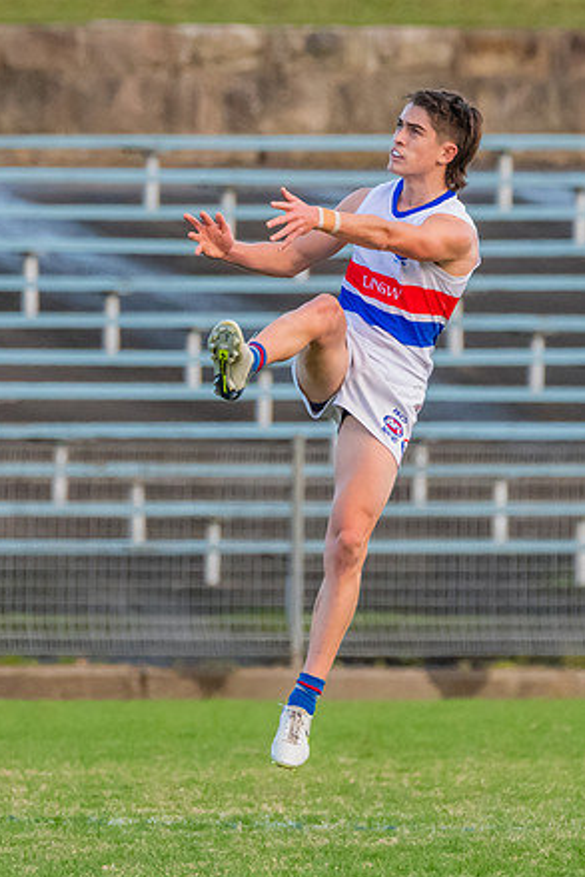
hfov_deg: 1.2
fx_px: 27422
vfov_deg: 1.8
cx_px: 191
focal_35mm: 1126
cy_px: 380
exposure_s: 1/1600
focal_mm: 460
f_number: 6.3
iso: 4000
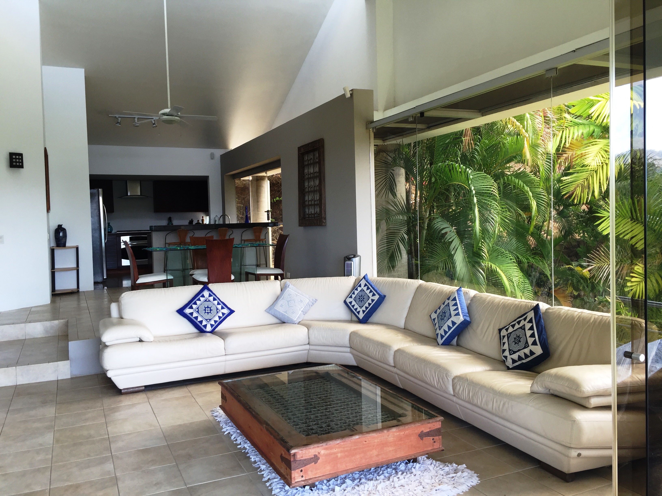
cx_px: 331
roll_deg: -0.4
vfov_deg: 48.2
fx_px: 555
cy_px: 248
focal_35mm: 29
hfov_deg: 61.7
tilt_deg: -0.9
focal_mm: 4.15
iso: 40
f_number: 2.2
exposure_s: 1/60
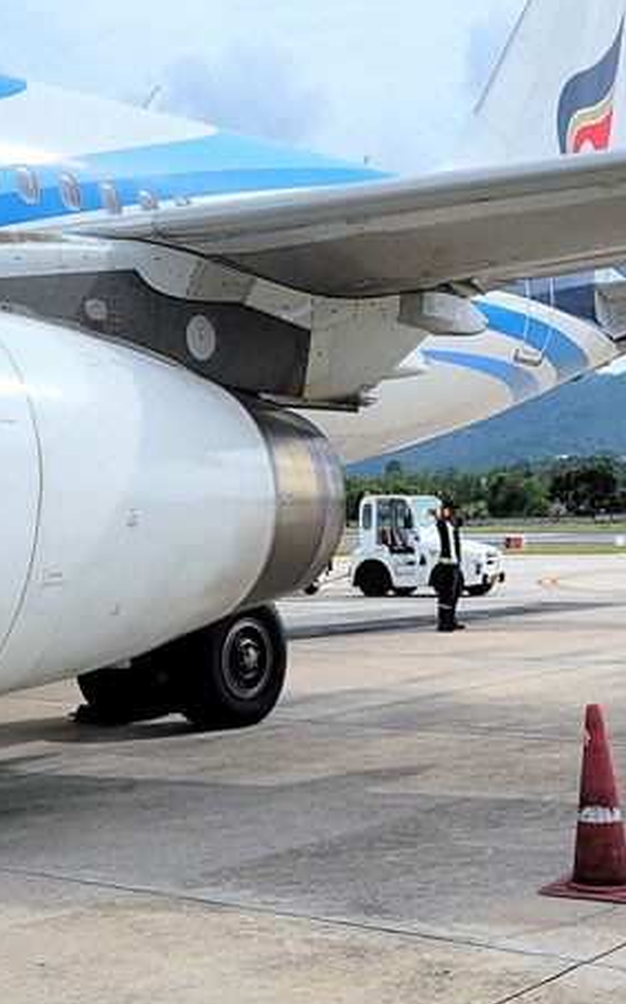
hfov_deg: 21.2
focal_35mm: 61
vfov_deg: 33.4
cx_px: 249
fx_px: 1667
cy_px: 435
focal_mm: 5.4
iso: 40
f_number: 1.8
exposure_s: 1/3318
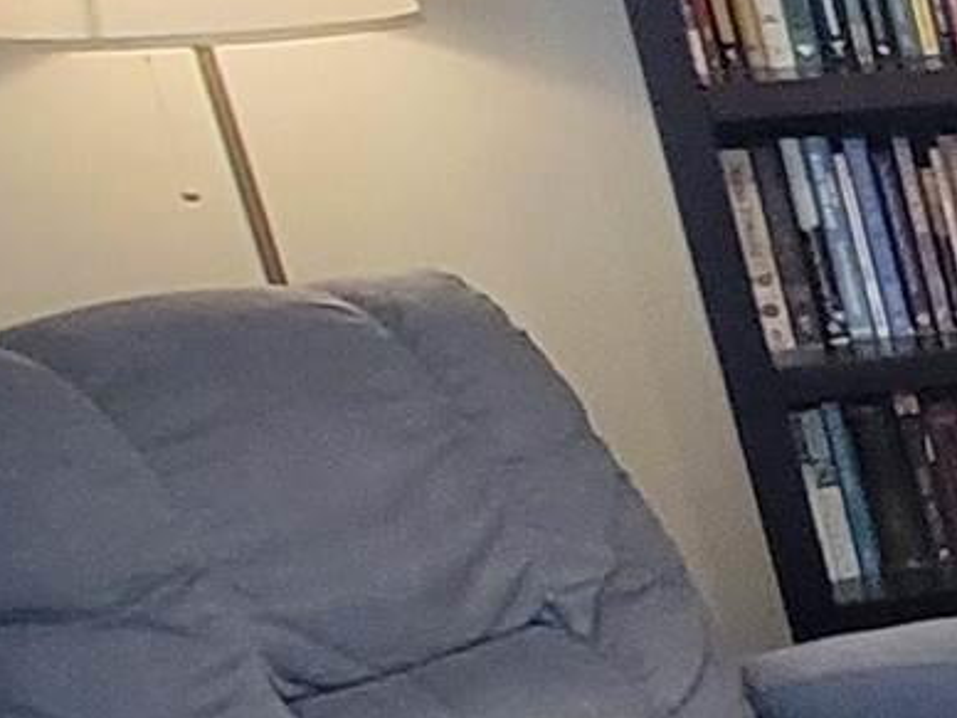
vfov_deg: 14.0
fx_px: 2848
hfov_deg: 10.5
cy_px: 804
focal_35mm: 103
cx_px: 3091
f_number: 2.2
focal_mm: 2.2
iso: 320
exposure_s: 1/30
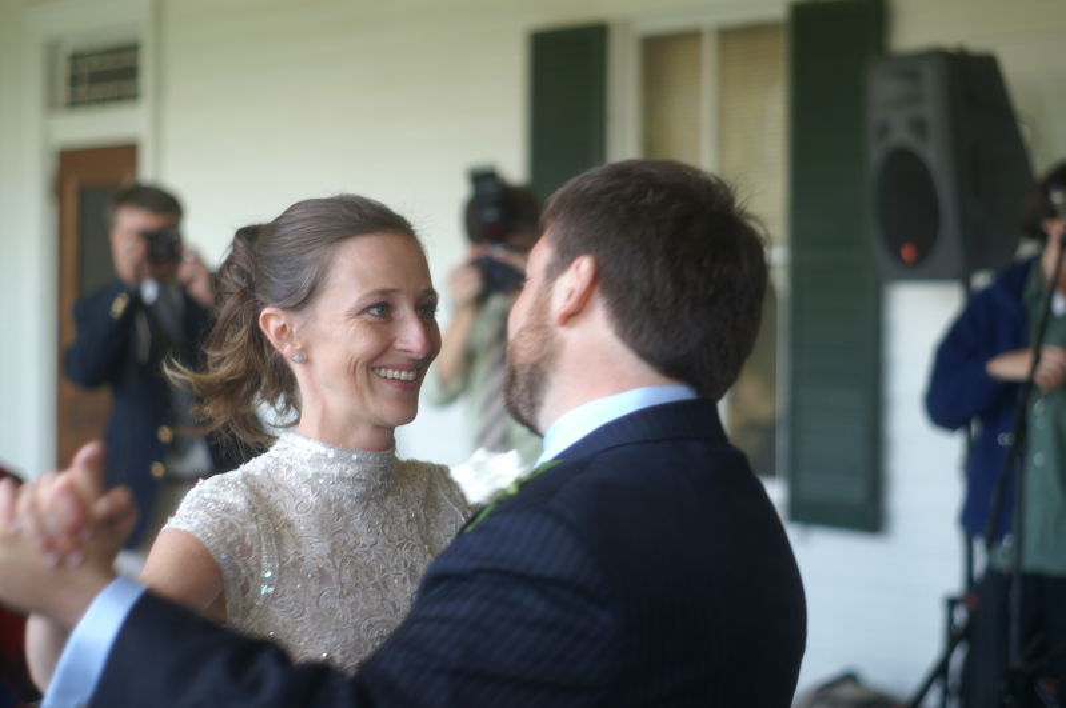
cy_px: 354
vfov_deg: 18.1
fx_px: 2219
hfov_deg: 27.0
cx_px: 533
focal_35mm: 75
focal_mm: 50
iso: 100
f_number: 2
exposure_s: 1/90
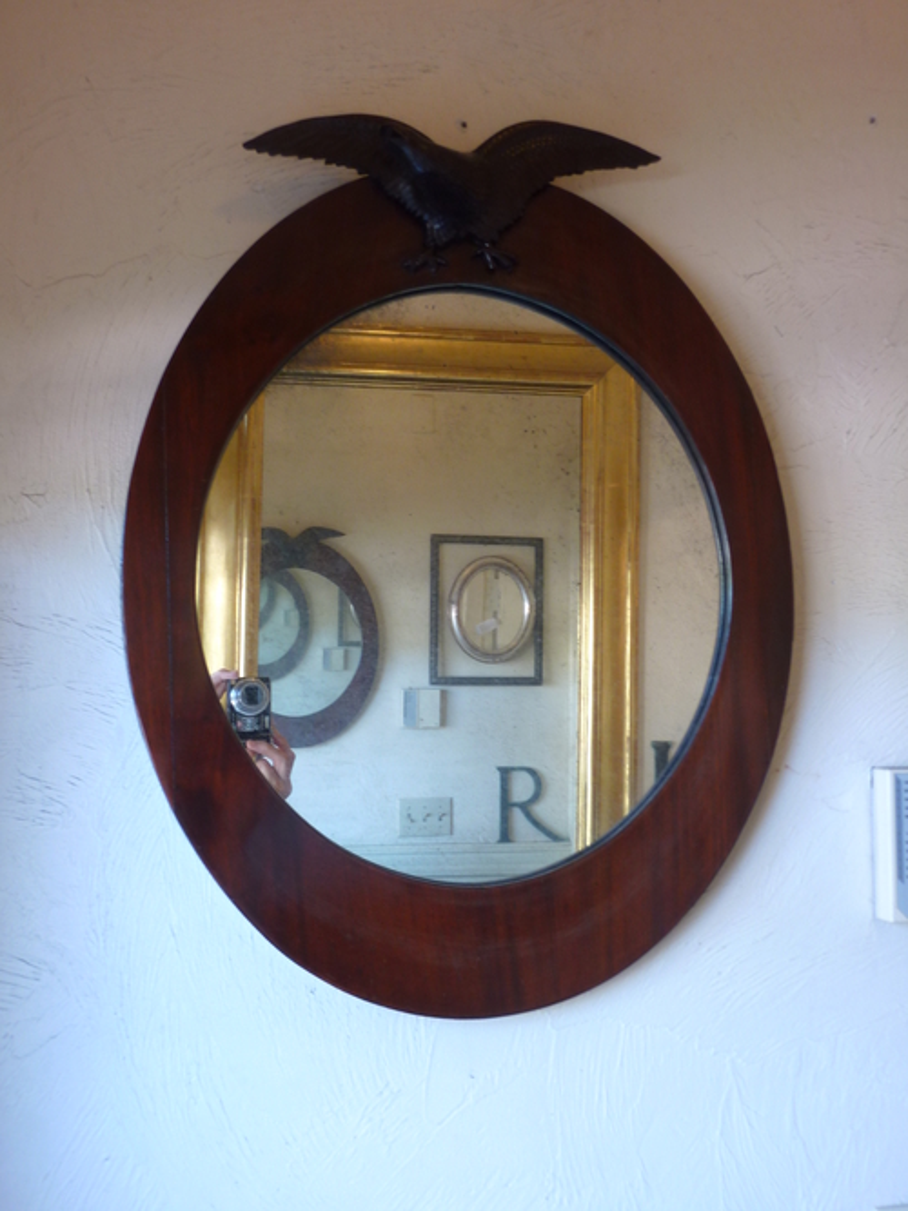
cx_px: 454
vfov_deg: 52.6
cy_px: 606
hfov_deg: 40.7
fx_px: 1224
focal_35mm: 35
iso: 80
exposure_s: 1/8
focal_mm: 5.7
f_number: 3.5
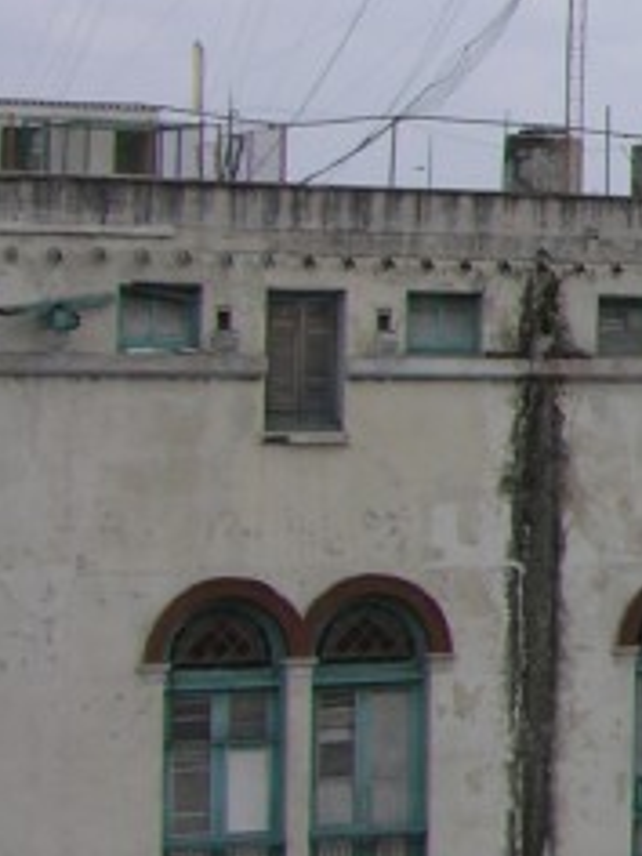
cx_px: 1846
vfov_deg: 13.0
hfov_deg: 8.4
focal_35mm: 152
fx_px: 3759
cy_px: 337
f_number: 6.3
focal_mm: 8.9
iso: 50
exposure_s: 1/264
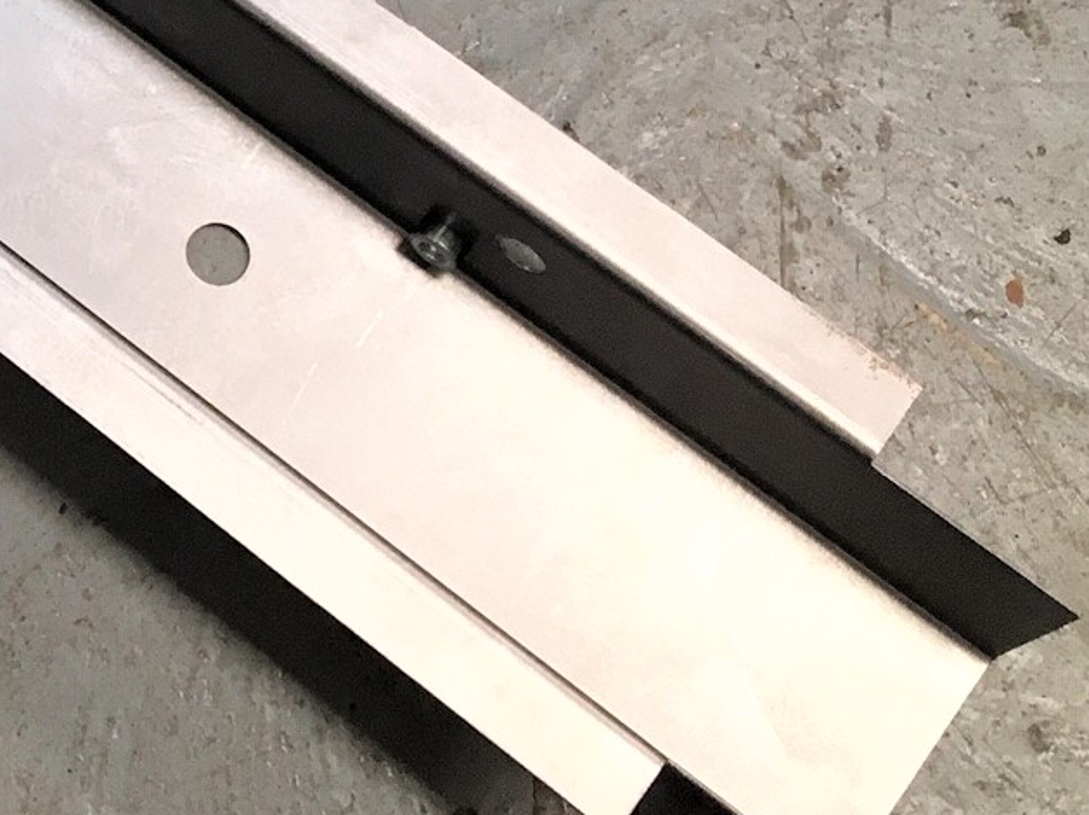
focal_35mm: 93
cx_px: -371
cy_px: -247
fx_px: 2924
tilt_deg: -68.8
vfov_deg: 15.1
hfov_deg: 19.3
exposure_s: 1/33
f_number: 2.2
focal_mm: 4.15
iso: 40
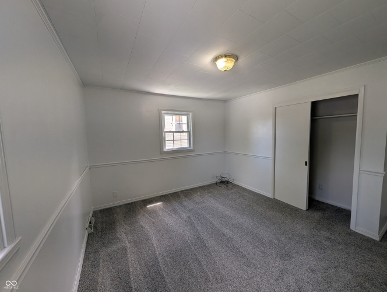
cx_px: 194
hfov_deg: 110.5
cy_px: 146
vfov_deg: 94.6
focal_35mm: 12
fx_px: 134
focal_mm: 2.02
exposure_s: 1/311
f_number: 1.7
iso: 46
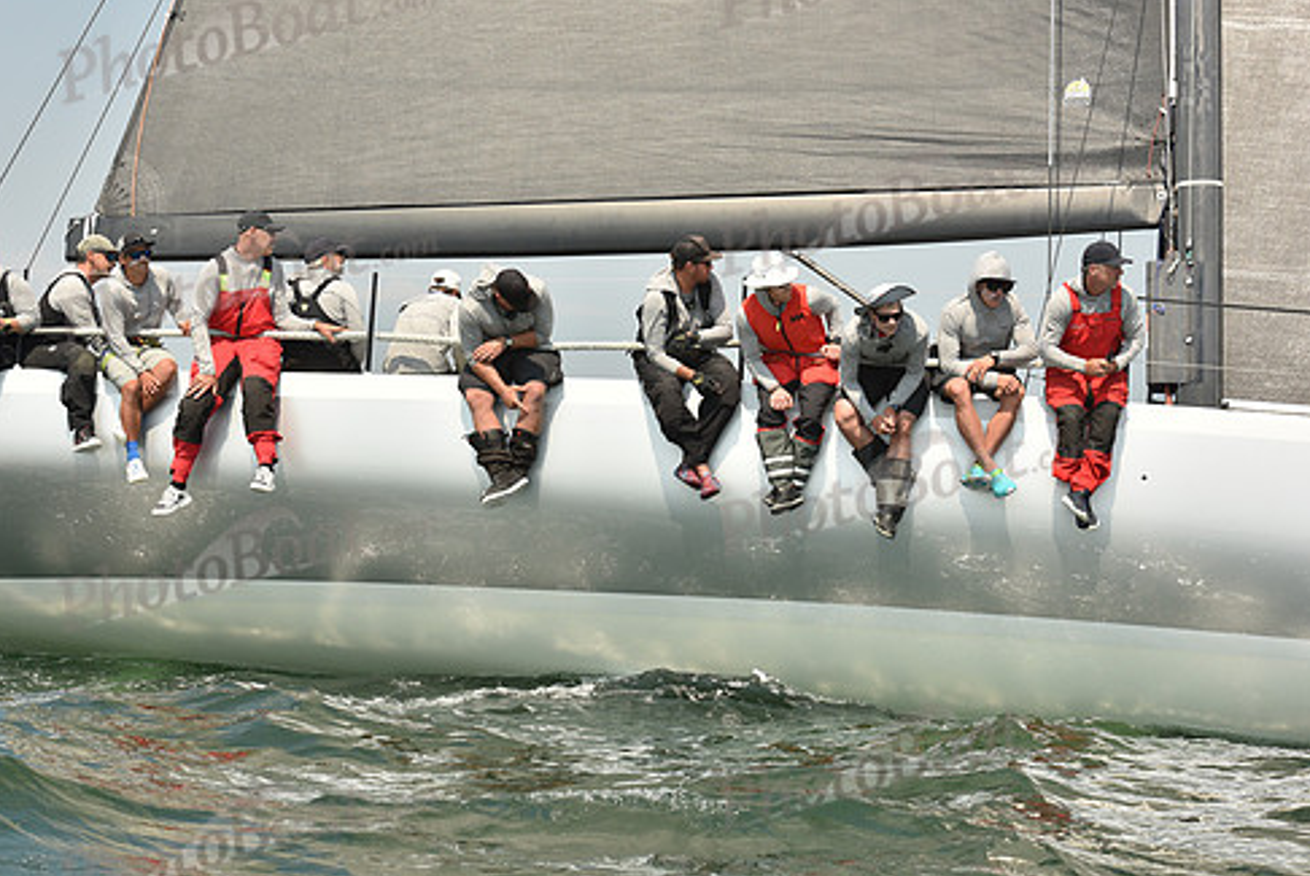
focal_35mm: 93
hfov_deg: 21.9
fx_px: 3387
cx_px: 580
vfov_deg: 14.7
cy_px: 384
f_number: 8
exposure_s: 1/800
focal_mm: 78
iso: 250
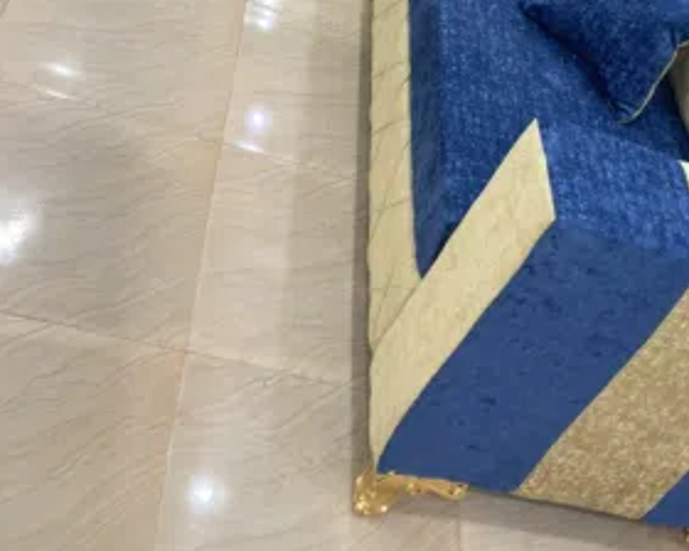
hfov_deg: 35.4
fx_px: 1060
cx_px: 490
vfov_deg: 26.4
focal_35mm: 52
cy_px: -80
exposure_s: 1/50
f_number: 1.8
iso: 64
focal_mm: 3.99
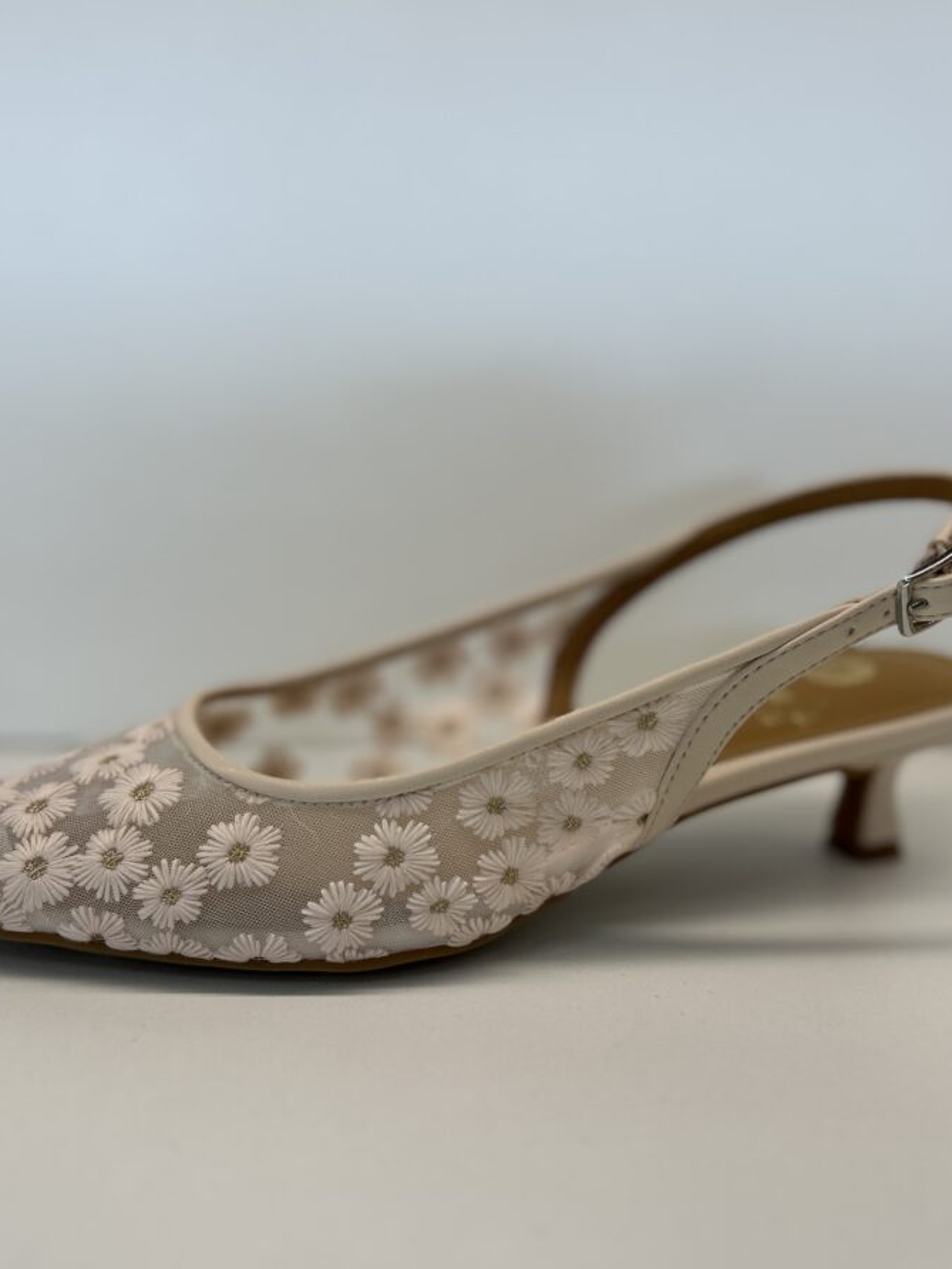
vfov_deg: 52.6
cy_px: 637
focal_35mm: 35
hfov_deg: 40.7
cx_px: 430
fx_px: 1282
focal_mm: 5.7
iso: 40
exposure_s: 1/159
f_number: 1.5
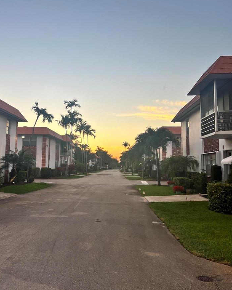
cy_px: 131
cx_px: 85
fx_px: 300
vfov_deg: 51.5
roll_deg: -0.1
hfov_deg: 41.9
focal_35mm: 35
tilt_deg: +7.0
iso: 50
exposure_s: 1/581
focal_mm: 5.7
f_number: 1.5
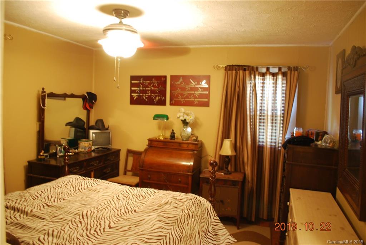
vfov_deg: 48.1
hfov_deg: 67.3
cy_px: 122
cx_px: 183
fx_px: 275
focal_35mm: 27
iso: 400
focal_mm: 18
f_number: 3.5
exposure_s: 1/2
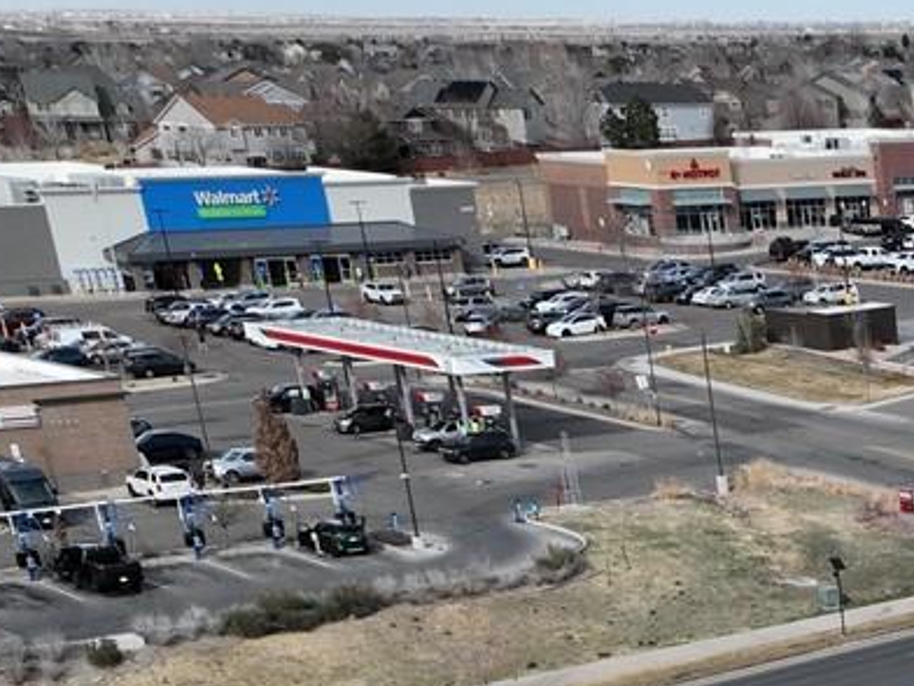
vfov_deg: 13.3
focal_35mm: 98
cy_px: 1314
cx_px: 1609
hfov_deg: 16.8
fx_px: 2588
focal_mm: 12.29
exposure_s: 1/2000
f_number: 2.8
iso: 100
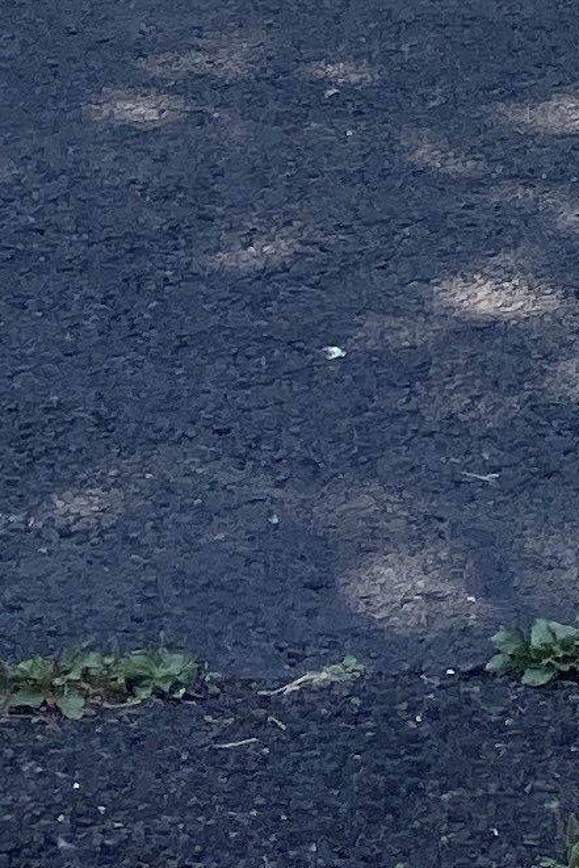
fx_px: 3978
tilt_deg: +10.4
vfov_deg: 9.7
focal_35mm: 165
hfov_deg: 8.1
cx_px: 933
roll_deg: +1.1
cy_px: -1725
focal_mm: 4.2
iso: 32
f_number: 1.6
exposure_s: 1/1383
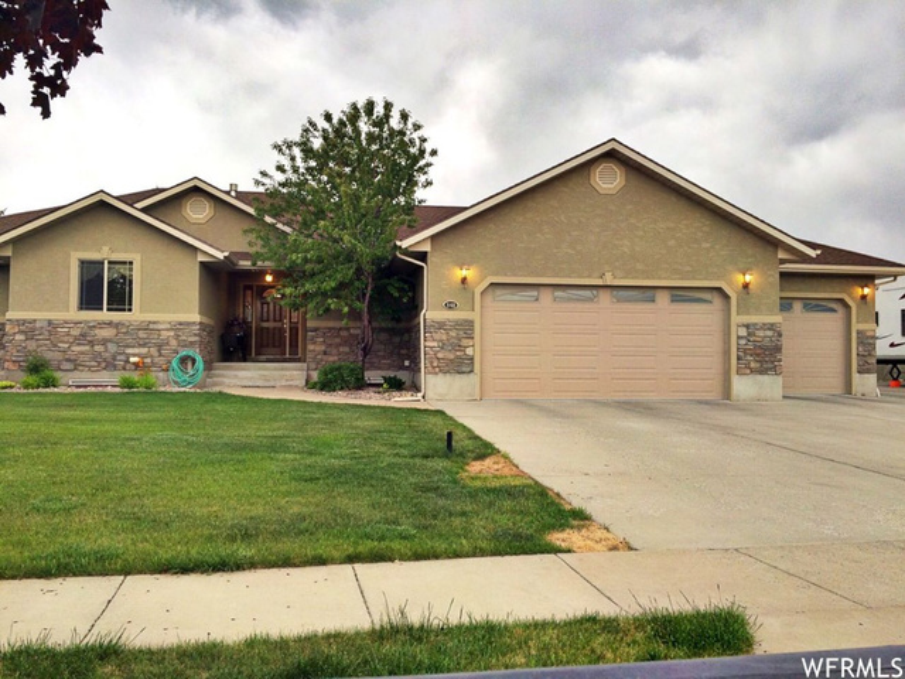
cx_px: 452
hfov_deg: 61.7
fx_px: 758
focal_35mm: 29
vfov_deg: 48.2
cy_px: 340
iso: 40
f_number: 2.2
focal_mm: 4.15
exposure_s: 1/120
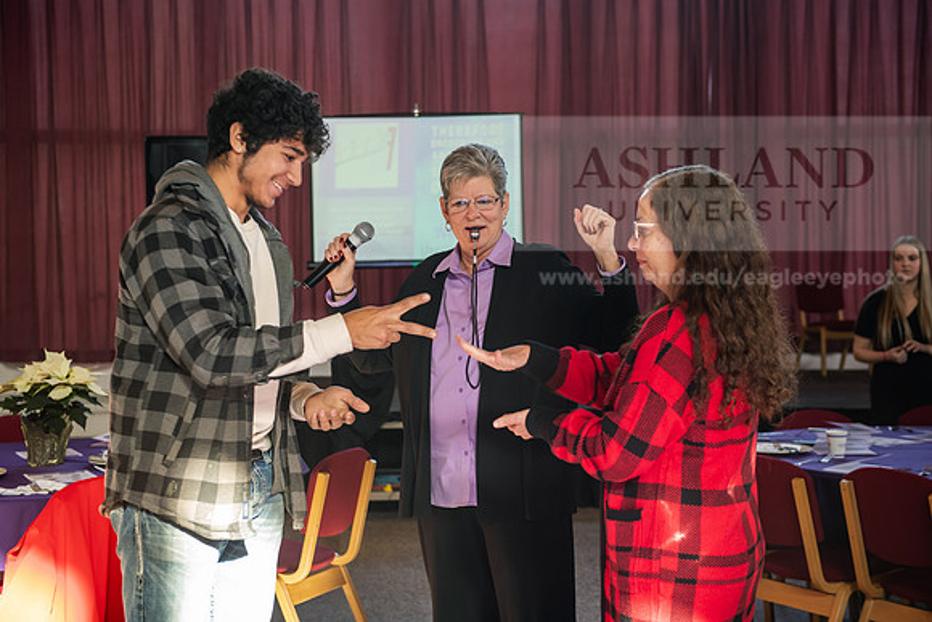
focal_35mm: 56
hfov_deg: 35.6
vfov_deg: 24.2
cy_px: 311
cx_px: 466
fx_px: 1450
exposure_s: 1/200
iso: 800
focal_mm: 56
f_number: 3.5
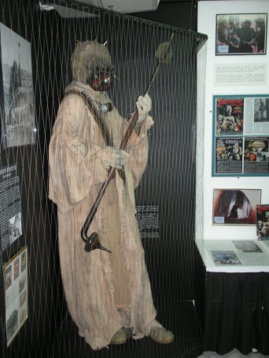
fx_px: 373
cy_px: 179
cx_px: 134
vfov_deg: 51.4
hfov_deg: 39.7
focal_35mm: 36
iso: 235
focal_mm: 6.3
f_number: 3.5
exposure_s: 1/60
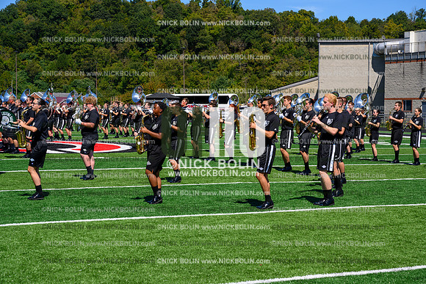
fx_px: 828
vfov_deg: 19.5
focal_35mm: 70
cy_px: 142
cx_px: 213
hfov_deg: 28.8
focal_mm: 70
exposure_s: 1/640
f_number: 8
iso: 160
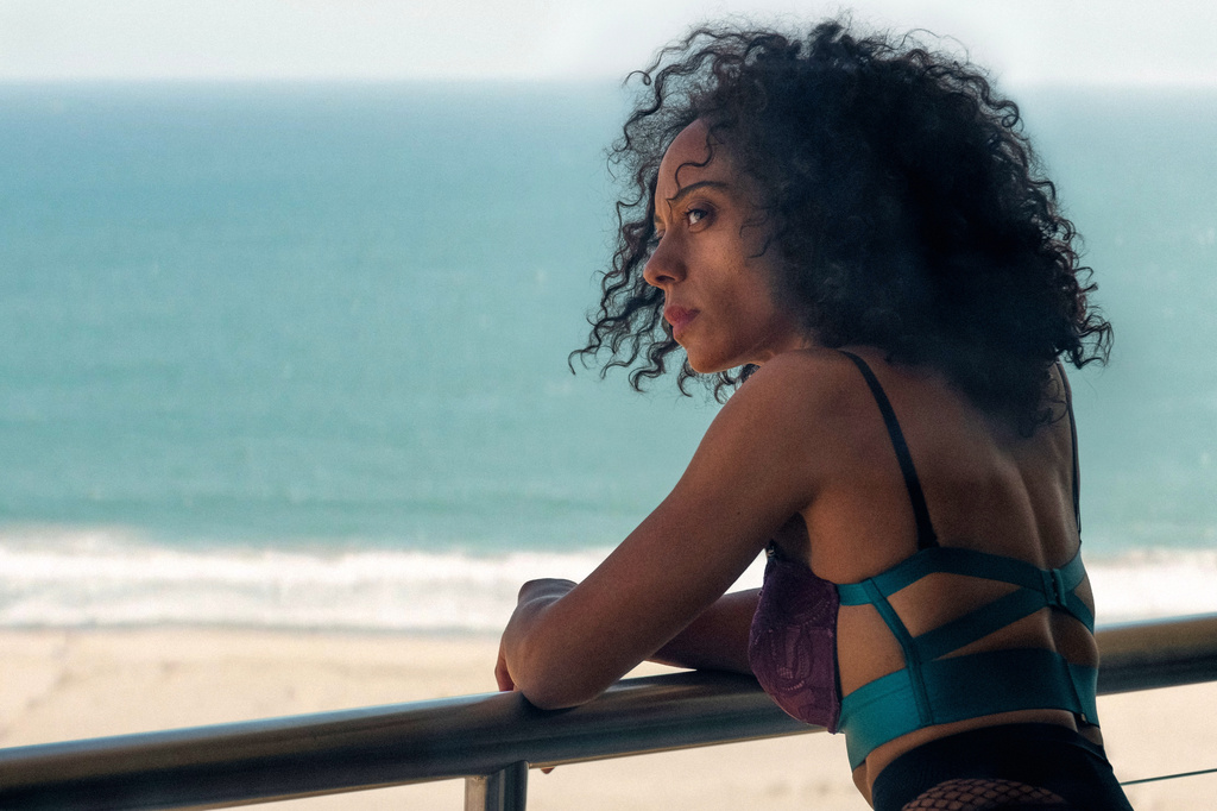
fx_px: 7096
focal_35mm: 210
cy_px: 406
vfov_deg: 6.5
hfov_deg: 9.8
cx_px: 608
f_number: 4
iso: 640
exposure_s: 1/250
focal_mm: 140
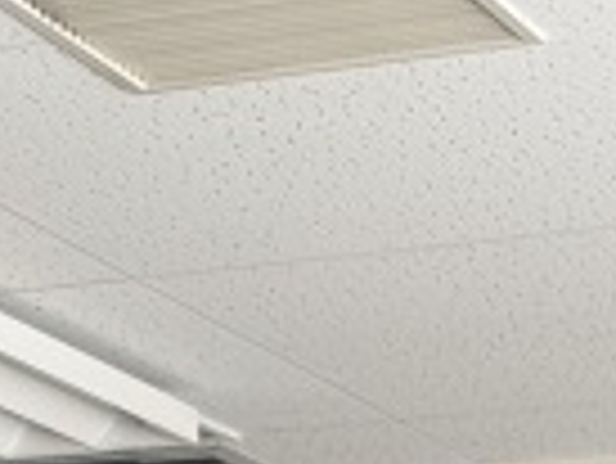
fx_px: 4791
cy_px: 1225
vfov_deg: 5.3
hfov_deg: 7.2
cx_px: -378
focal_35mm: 269
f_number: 1.78
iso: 50
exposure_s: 1/121
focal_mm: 6.76
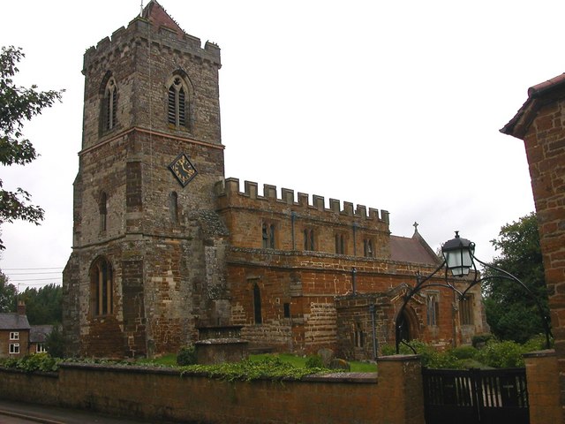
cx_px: 282
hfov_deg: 50.1
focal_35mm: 37
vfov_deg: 38.7
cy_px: 212
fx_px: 604
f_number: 4.5
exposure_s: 1/576
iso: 100
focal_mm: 5.6
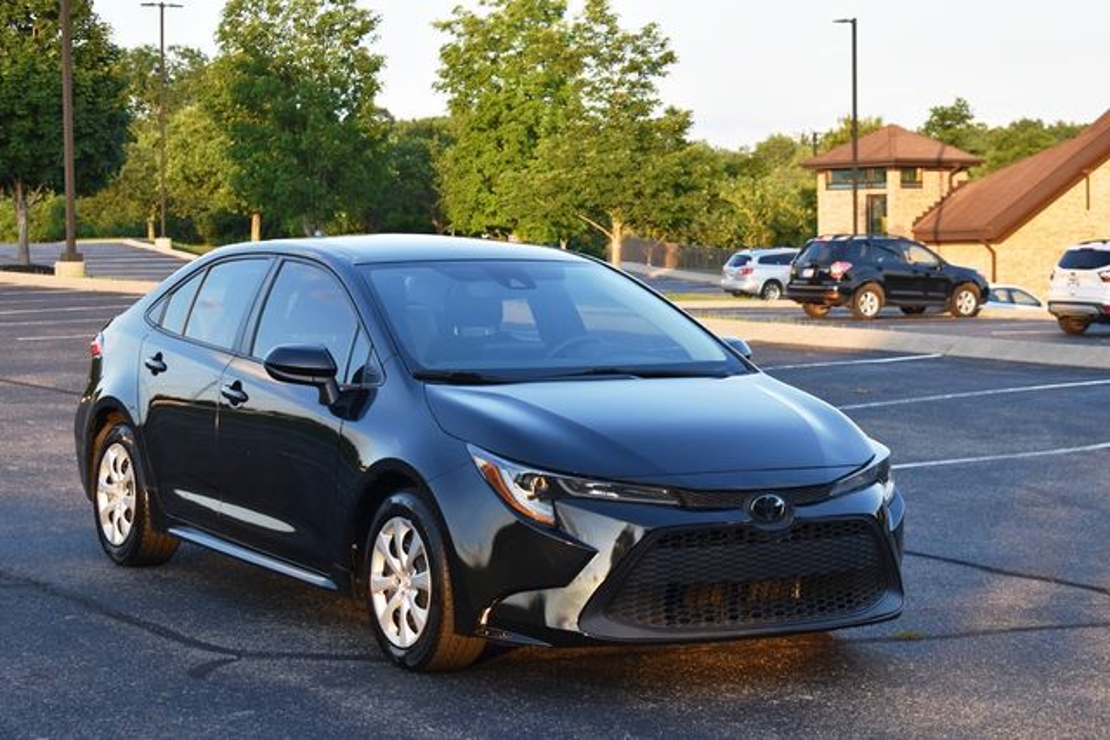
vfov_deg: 16.6
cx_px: 555
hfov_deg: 24.6
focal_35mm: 82
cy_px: 370
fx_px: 2544
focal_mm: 55
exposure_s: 1/250
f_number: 5.6
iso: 400
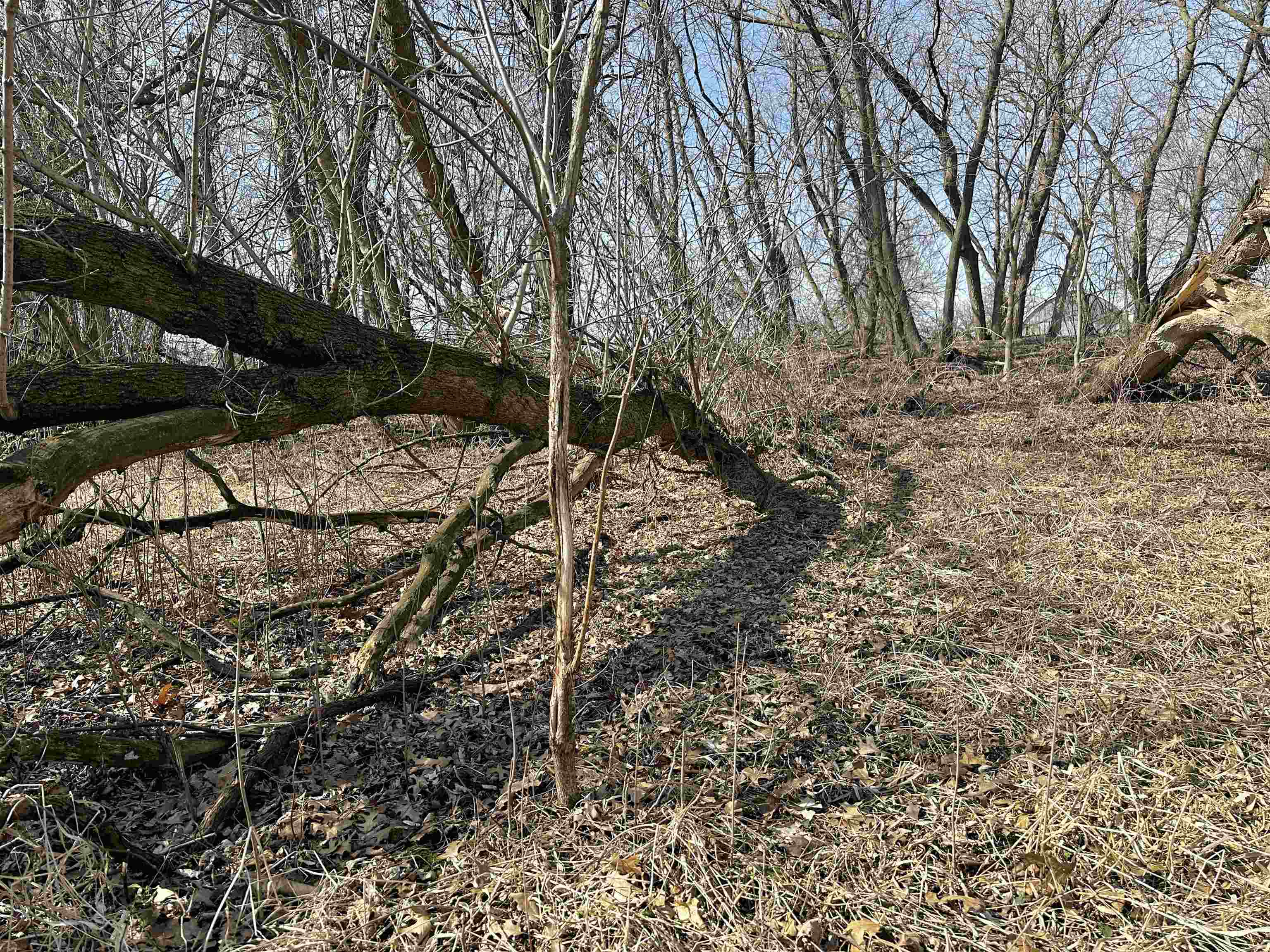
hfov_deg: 71.6
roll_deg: +1.2
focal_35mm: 24
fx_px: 881
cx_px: 635
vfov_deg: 56.8
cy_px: 476
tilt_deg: -2.8
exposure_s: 1/1393
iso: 80
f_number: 1.78
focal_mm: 6.86
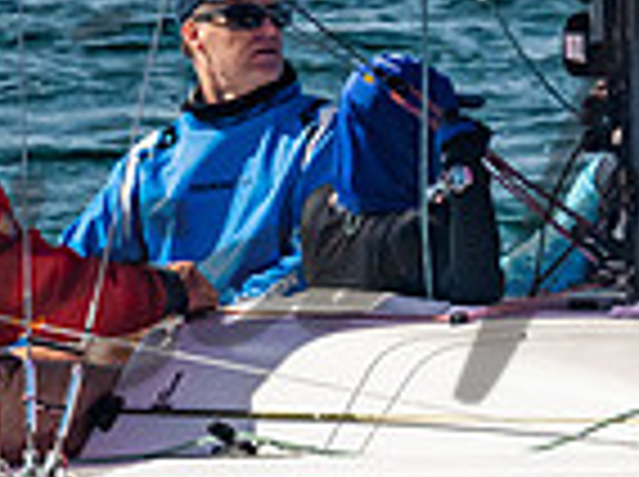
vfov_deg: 1.1
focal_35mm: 1304
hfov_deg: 1.5
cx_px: 985
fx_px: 24031
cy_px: -34
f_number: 10
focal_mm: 165
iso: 400
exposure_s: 1/500
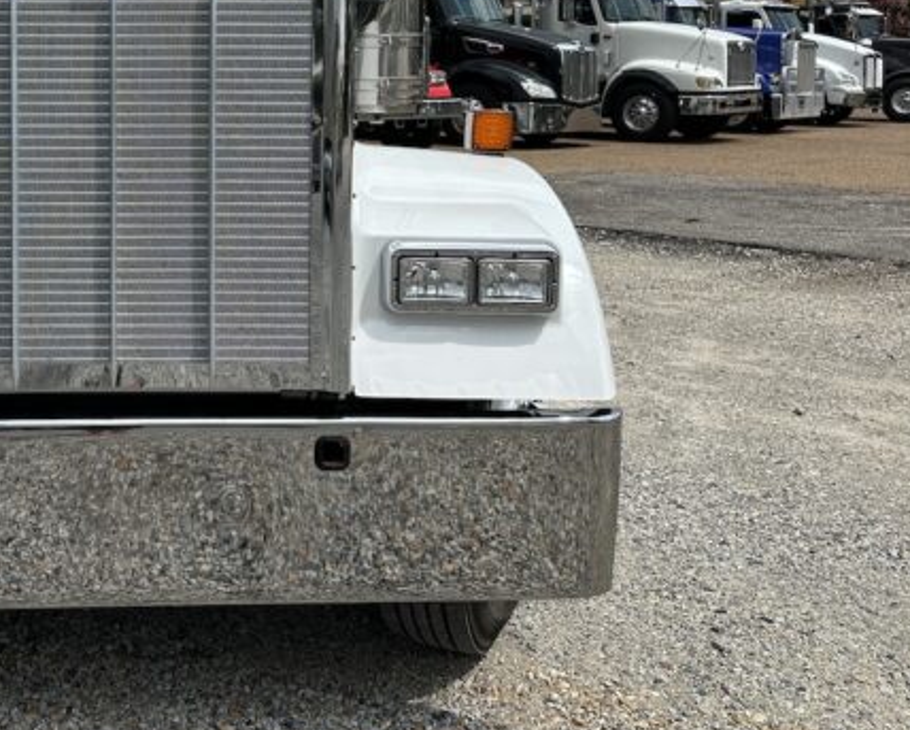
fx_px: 1132
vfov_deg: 34.6
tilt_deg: -2.9
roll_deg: +0.6
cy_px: 140
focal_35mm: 42
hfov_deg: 40.9
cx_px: 117
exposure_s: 1/5525
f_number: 1.78
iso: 80
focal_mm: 6.86
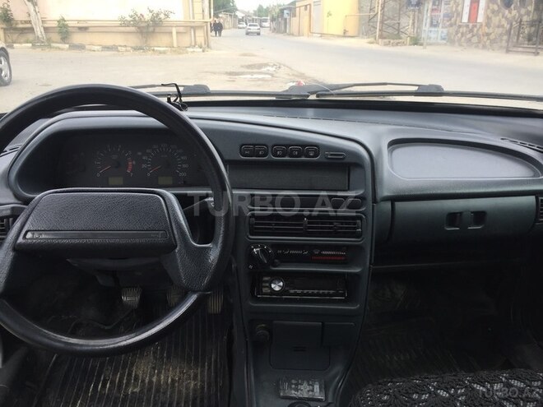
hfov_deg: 61.7
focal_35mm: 29
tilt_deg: -19.6
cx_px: 272
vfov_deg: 48.2
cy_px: 204
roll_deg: -0.3
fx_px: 455
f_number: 2.2
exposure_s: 1/299
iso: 32
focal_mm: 4.15
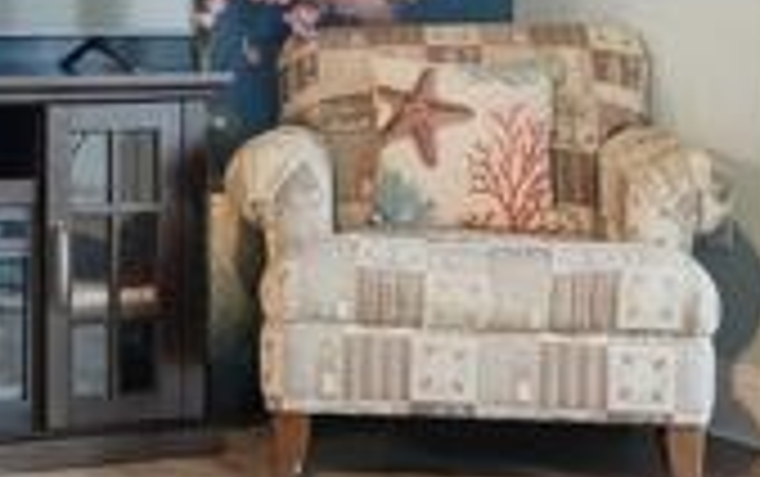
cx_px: 13
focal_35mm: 105
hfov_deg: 19.3
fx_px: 2177
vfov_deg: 12.3
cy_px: -29
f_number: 5.6
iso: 320
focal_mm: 29
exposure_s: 1/40
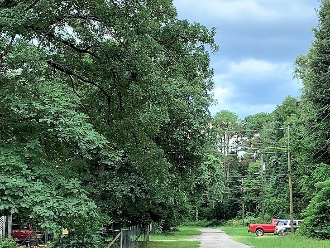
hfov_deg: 26.6
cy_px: 145
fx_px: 696
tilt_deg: +5.5
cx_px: 200
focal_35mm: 73
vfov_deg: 20.2
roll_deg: +0.0
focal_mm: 4.25
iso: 25
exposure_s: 1/122
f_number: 1.8
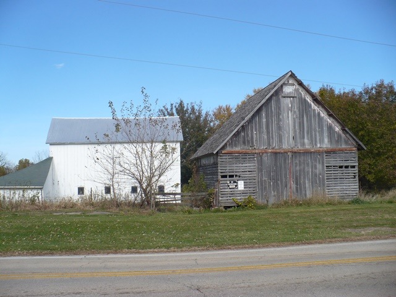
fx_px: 423
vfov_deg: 38.7
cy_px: 148
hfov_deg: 50.1
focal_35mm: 37
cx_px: 198
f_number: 8
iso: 100
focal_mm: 6.1
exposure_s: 1/200
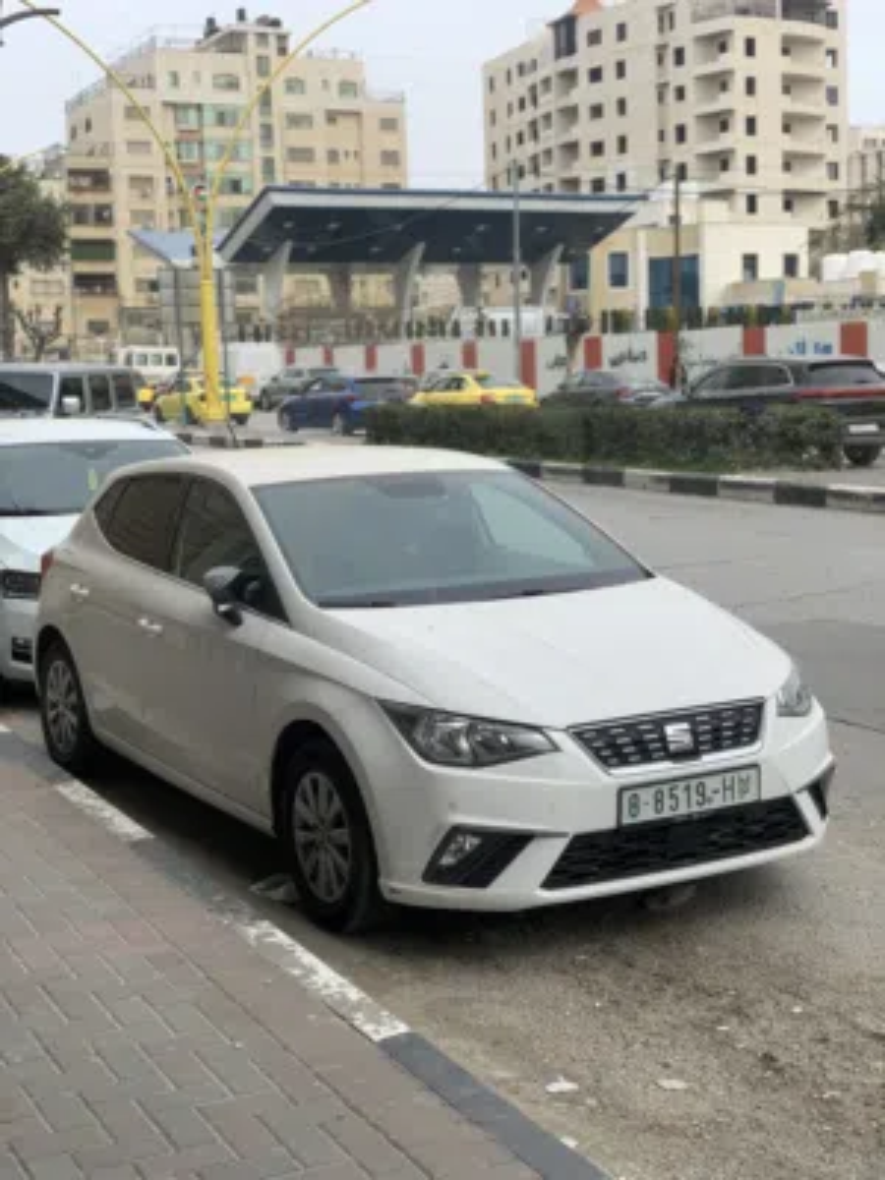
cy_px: 590
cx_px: 442
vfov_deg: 36.8
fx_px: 1773
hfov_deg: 28.0
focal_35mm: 52
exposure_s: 1/872
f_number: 2.4
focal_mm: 6
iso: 16
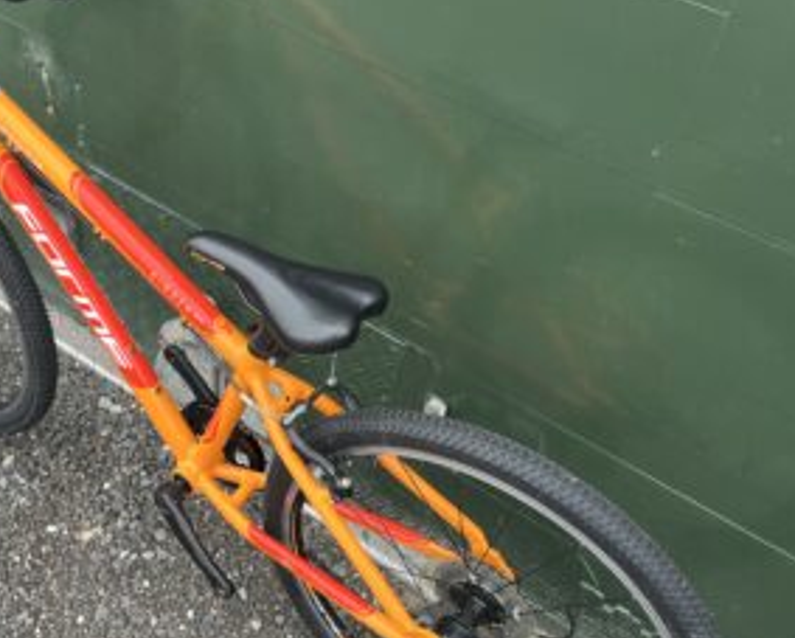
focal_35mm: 43
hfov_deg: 42.3
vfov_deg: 34.9
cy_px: 354
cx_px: 270
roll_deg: -0.4
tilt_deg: -44.7
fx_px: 1013
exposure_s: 1/304
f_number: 1.6
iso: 50
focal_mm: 5.1
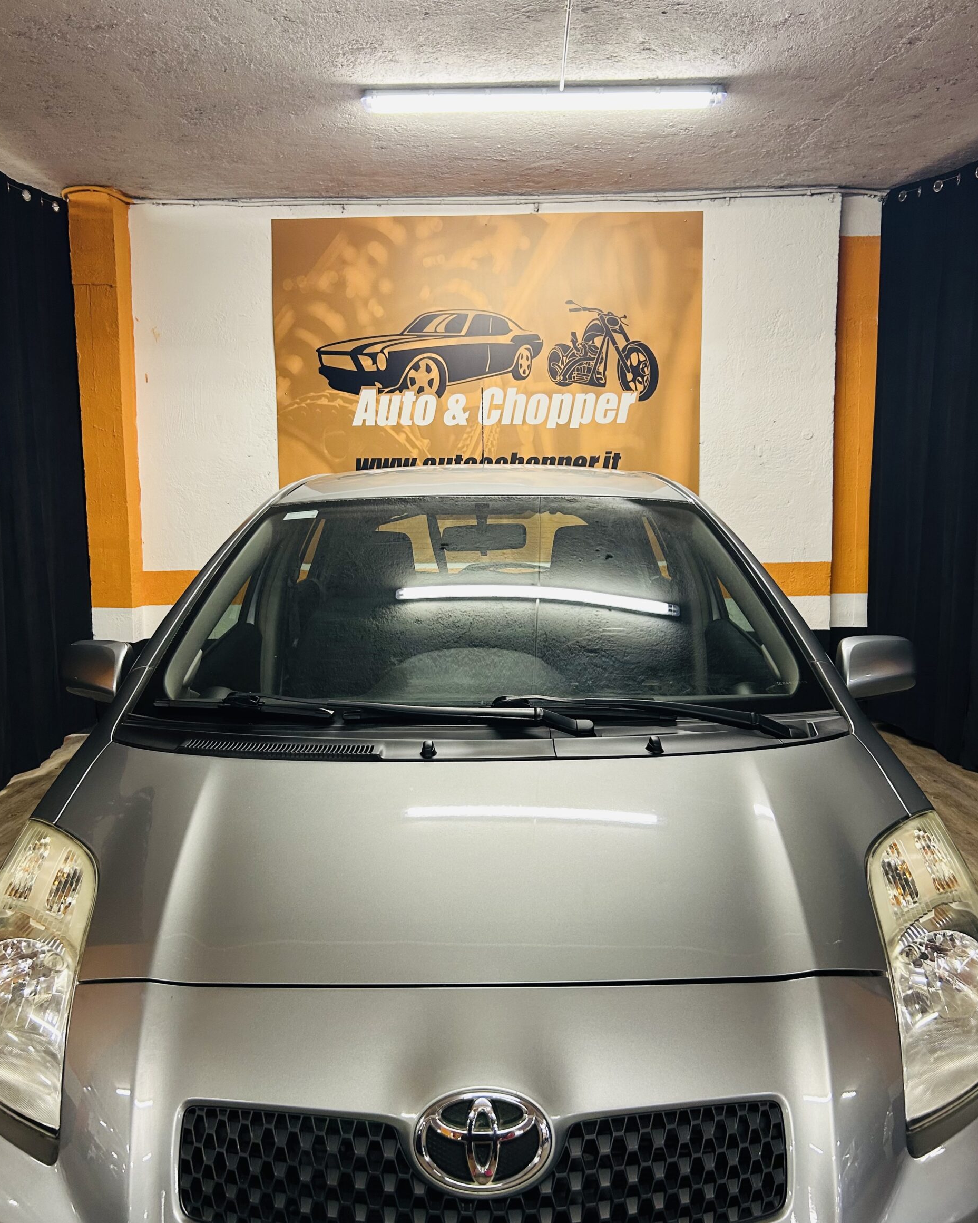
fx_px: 1013
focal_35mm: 28
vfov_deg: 62.2
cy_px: 607
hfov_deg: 51.5
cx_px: 482
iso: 125
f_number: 1.5
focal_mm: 5.7
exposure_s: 1/50
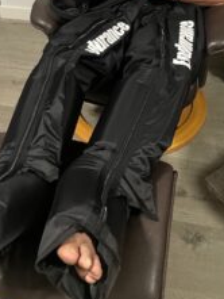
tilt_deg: -33.1
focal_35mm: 47
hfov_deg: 30.9
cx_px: 94
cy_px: 38
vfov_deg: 38.1
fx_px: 405
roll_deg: +1.8
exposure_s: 1/25
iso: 800
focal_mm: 4.2
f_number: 1.6
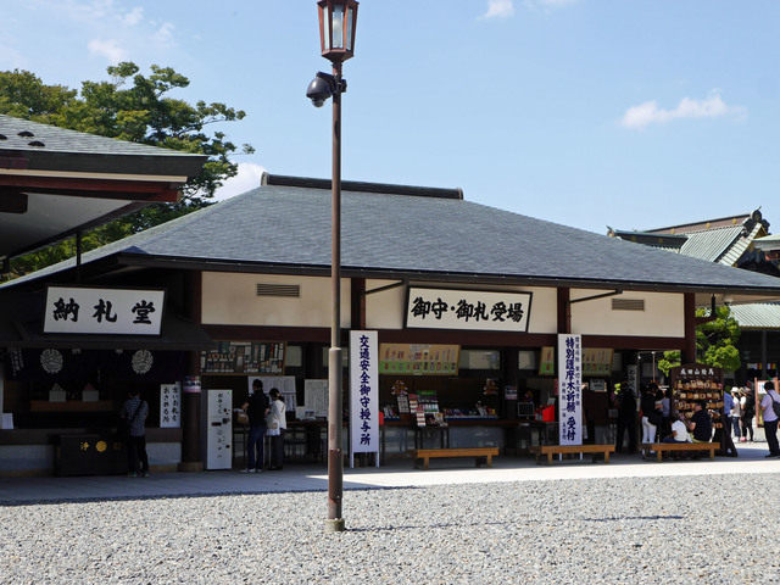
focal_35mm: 64
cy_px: 292
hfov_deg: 30.3
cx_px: 390
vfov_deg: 22.9
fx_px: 1442
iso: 160
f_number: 9
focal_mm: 32
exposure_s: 1/250
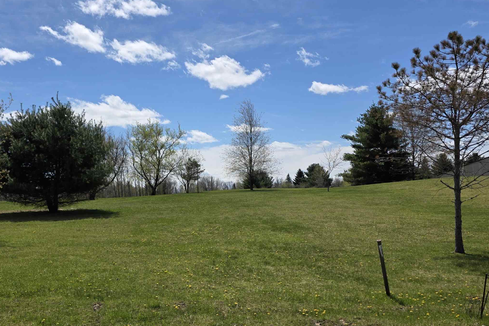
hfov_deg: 52.6
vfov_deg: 36.6
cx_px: 185
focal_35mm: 36
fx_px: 489
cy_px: 212
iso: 64
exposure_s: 1/7944
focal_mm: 6.3
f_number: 1.7
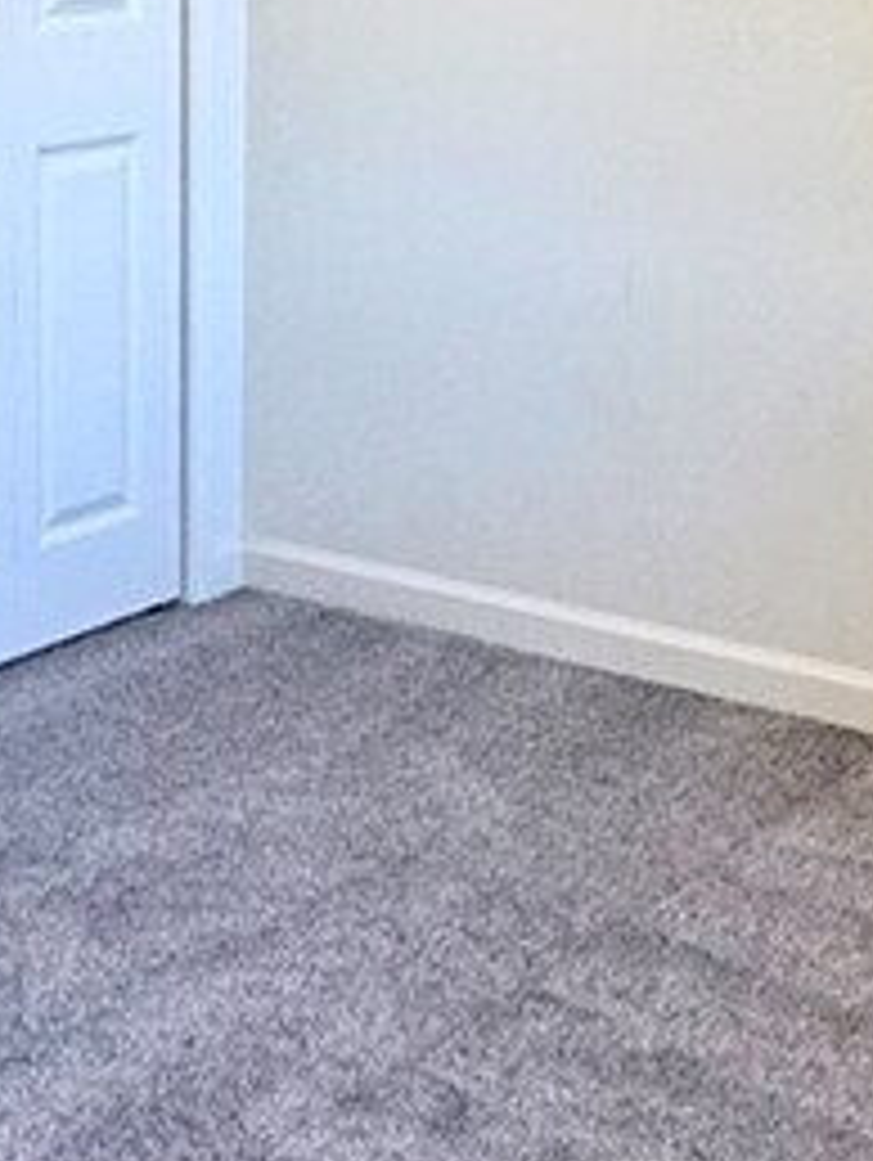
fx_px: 2619
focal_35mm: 78
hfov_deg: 18.9
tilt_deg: -4.2
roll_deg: -0.7
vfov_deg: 23.9
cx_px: 526
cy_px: 0
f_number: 2.2
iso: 250
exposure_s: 1/120
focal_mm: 2.22
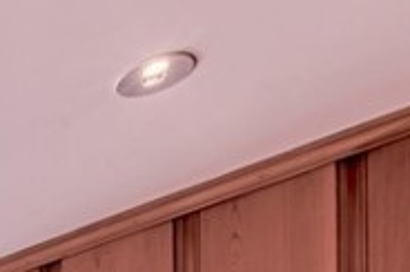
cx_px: -559
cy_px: 715
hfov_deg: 15.3
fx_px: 887
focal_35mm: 78
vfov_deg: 12.3
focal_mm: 14
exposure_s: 1/1.25
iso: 200
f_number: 14
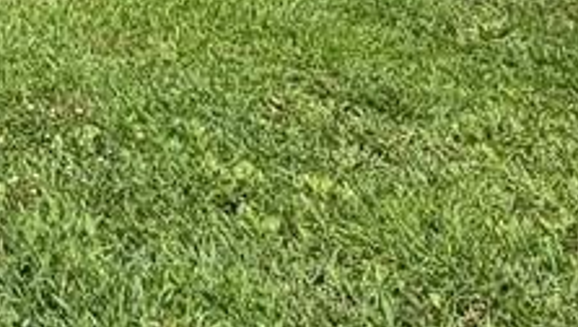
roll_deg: -0.5
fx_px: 1074
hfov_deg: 21.8
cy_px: -369
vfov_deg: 14.0
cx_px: -407
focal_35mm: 70
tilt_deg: +0.3
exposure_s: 1/1017
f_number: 2.2
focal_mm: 2.22
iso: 20
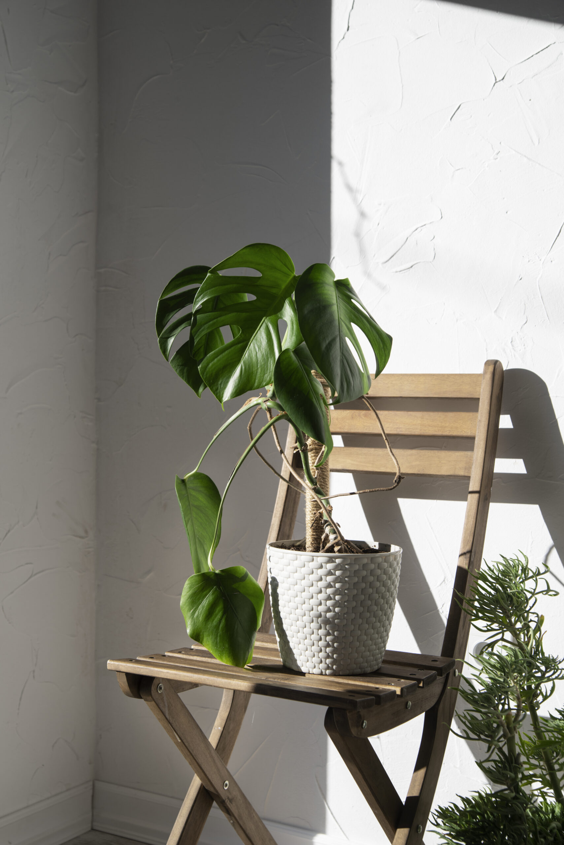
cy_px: 422
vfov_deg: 39.6
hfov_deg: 27.0
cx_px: 282
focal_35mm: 50
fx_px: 1174
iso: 100
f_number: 9
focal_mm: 50
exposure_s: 1/320
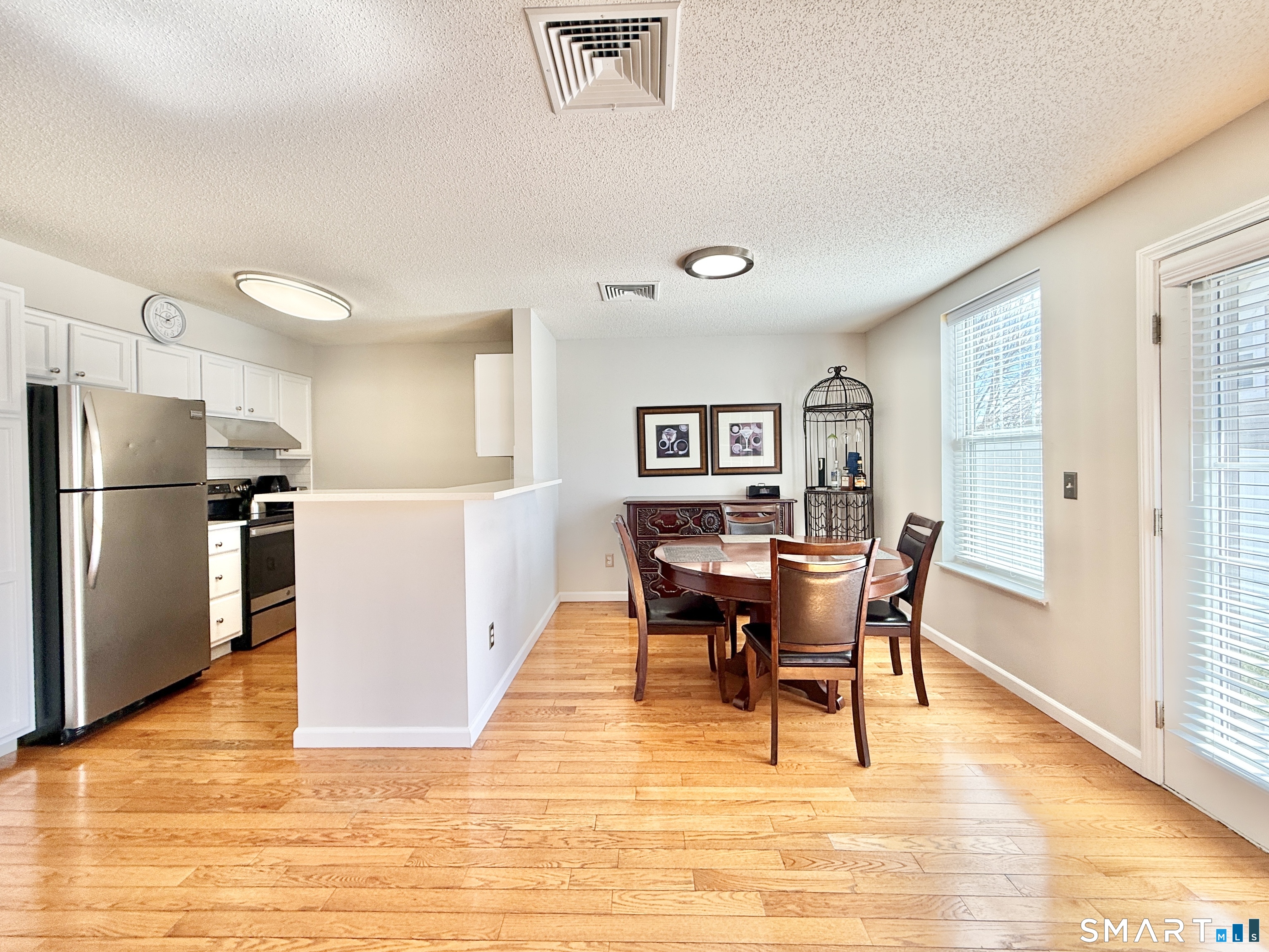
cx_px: 634
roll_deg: +0.5
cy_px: 476
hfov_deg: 102.1
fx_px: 513
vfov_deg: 85.7
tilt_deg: -1.9
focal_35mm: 14
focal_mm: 2.22
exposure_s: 1/120
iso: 64
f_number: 2.2
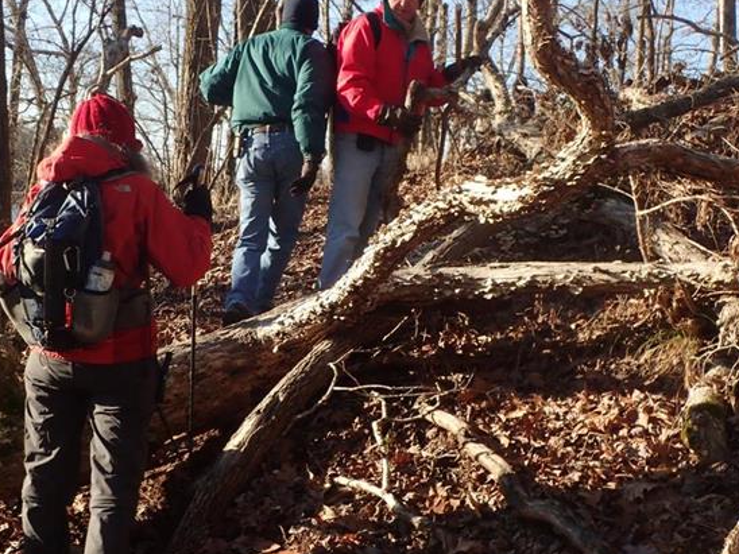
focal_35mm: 52
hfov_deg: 36.6
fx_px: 1110
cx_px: 268
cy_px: 301
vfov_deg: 28.0
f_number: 3.5
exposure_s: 1/1250
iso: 400
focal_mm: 6.86
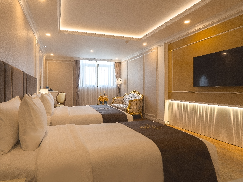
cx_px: 115
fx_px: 154
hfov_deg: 76.3
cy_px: 90
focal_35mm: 22
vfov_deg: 61.1
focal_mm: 12
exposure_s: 1/20
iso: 500
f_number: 6.3
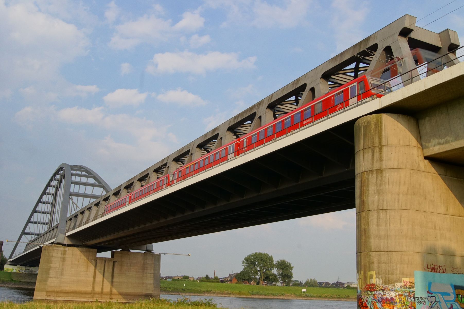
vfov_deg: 34.2
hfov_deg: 49.6
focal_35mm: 39
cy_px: 154
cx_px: 232
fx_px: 502
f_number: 16
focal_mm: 26
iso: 800
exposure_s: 1/400
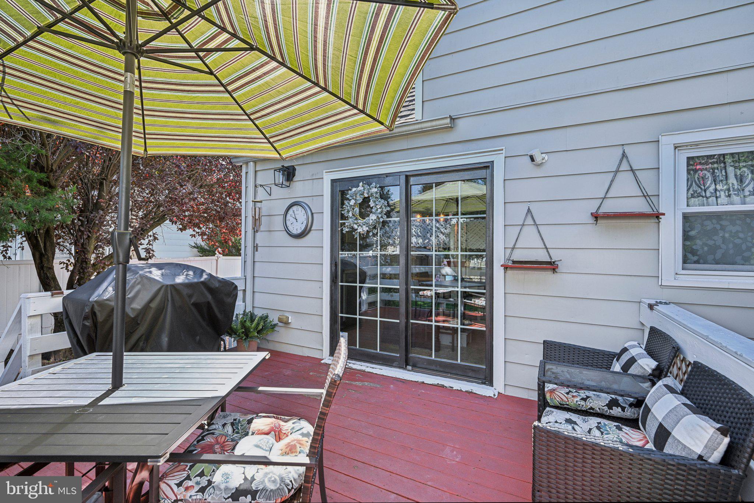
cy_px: 252
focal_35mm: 16
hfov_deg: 96.7
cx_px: 377
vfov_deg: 73.7
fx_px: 335
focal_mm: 16
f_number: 8
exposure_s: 1/80
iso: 200
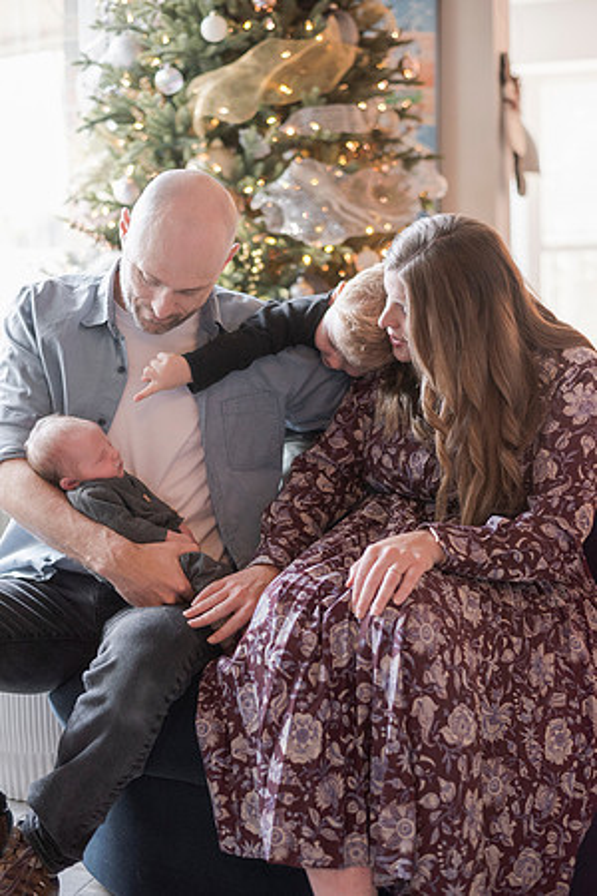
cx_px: 298
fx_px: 1244
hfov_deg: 27.0
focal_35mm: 50
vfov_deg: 39.6
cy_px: 448
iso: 800
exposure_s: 1/200
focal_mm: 50
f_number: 2.5
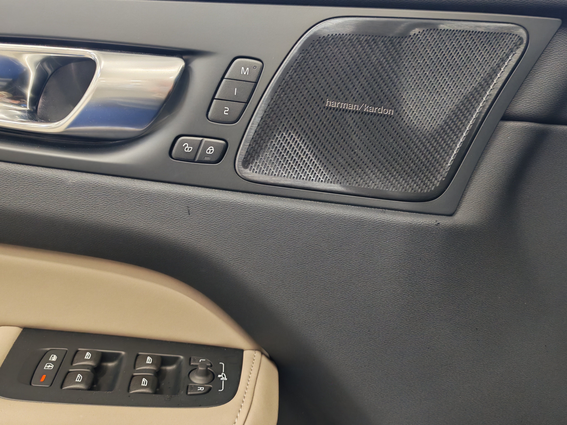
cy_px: 212
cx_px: 284
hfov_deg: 58.4
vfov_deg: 45.4
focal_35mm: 31
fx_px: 508
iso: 953
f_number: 1.9
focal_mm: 6.12
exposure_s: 1/50
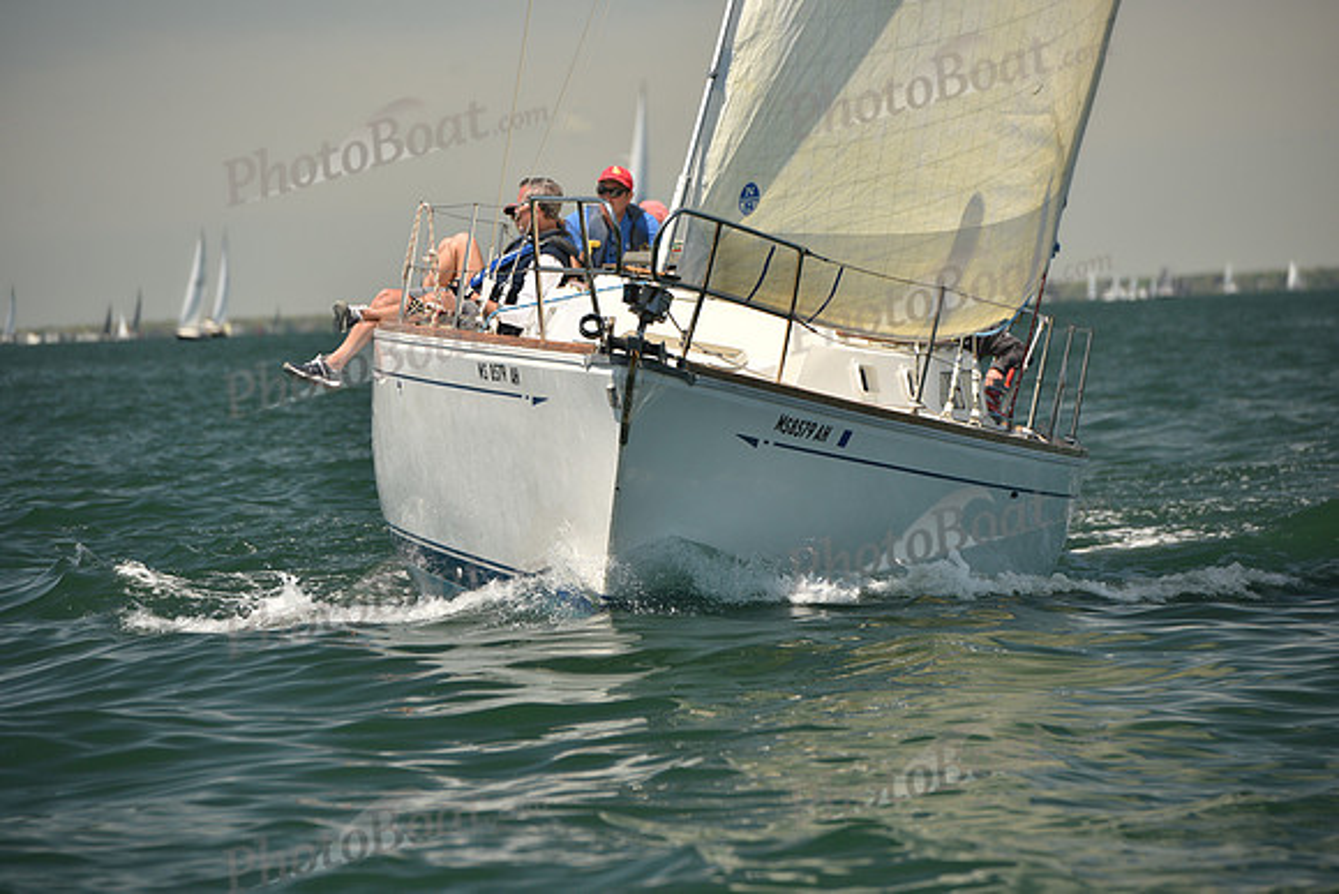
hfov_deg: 10.3
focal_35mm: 200
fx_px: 7440
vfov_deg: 6.9
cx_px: 670
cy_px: 447
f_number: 5.6
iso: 250
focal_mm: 200
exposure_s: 1/800
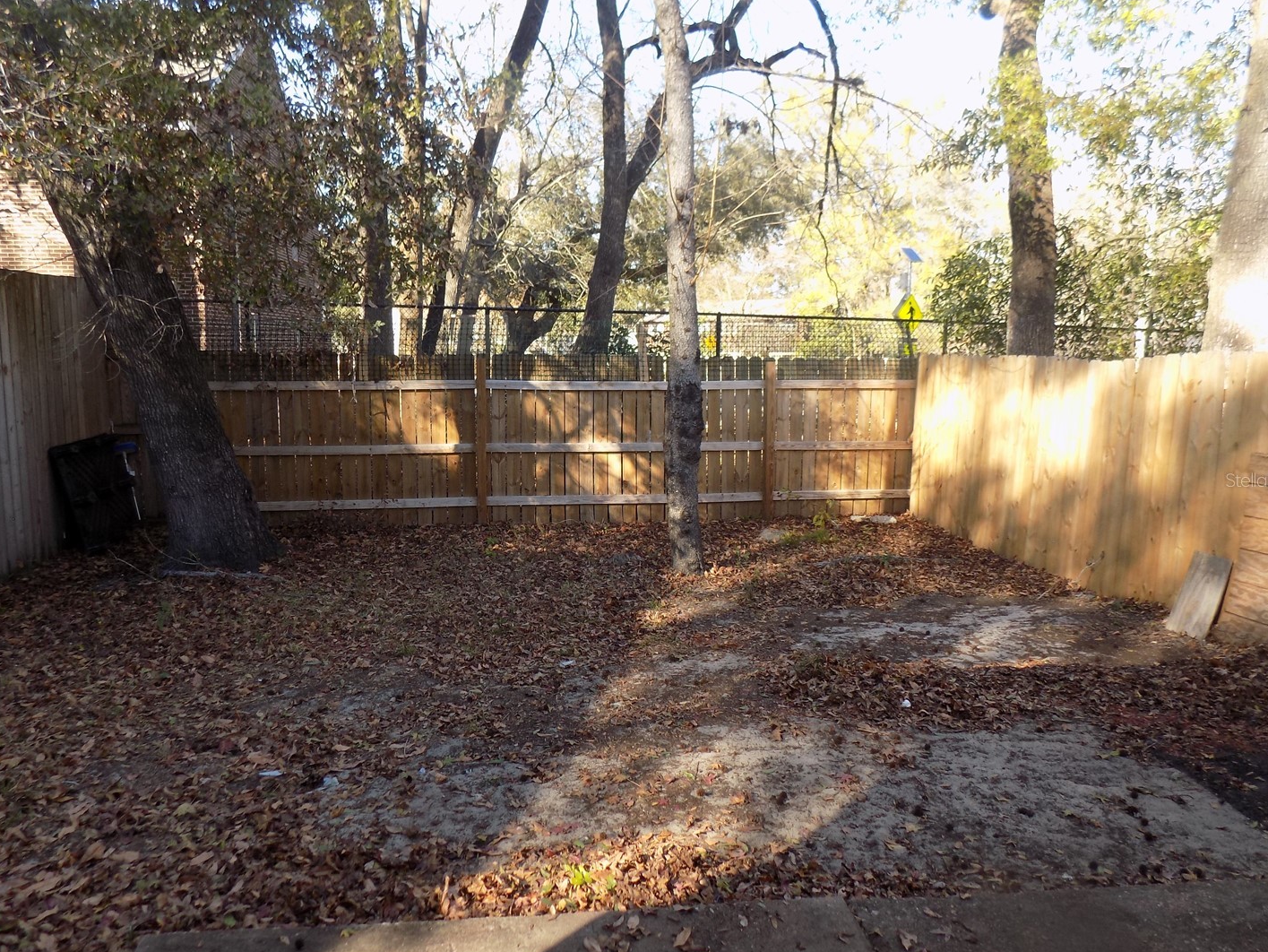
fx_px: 953
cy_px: 480
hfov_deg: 67.2
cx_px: 593
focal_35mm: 26
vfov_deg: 53.1
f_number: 3.1
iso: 80
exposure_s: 1/125
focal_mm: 4
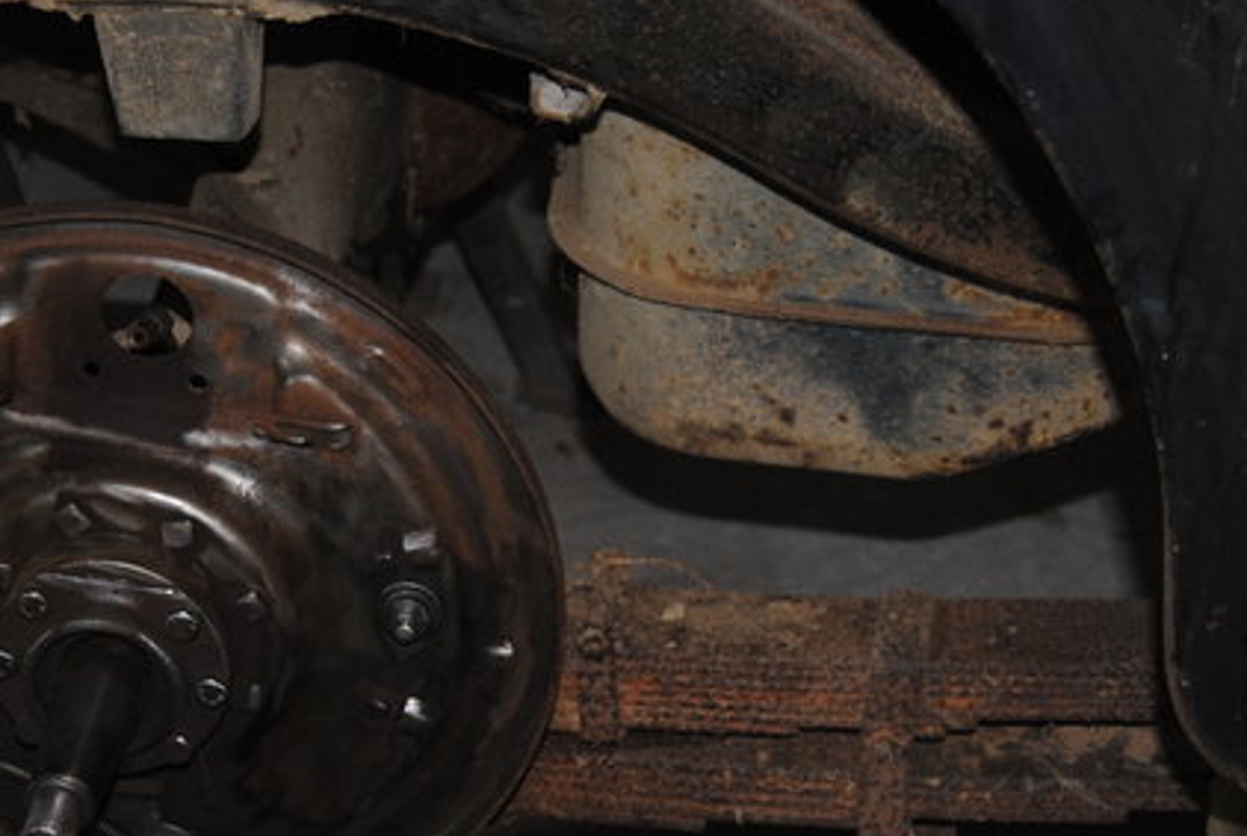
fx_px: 3158
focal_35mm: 91
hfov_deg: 22.1
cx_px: 307
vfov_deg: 15.1
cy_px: 569
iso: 200
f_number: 4.5
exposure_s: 1/60
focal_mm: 32
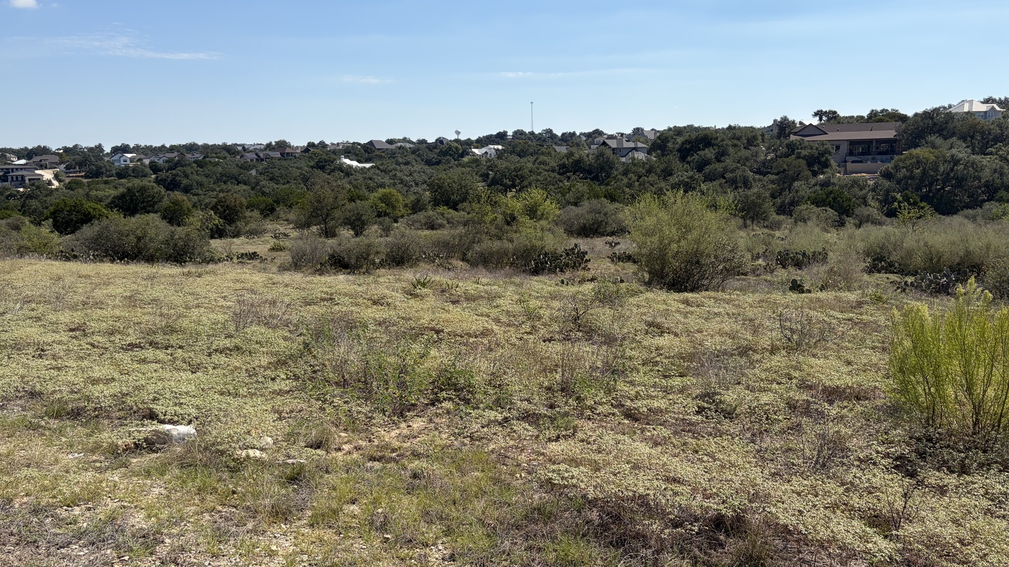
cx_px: 514
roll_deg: +0.6
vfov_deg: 40.2
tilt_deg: -8.5
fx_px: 776
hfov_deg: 66.1
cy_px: 282
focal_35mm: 29
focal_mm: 5.96
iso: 50
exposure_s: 1/5348
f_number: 1.6
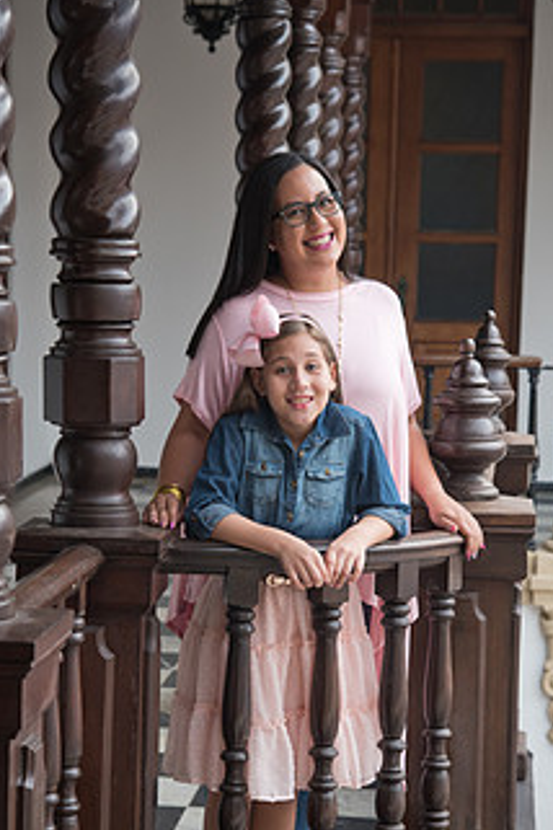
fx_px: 2419
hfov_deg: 13.0
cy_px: 463
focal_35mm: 105
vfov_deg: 19.4
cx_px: 320
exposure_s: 1/125
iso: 640
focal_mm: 75
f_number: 5
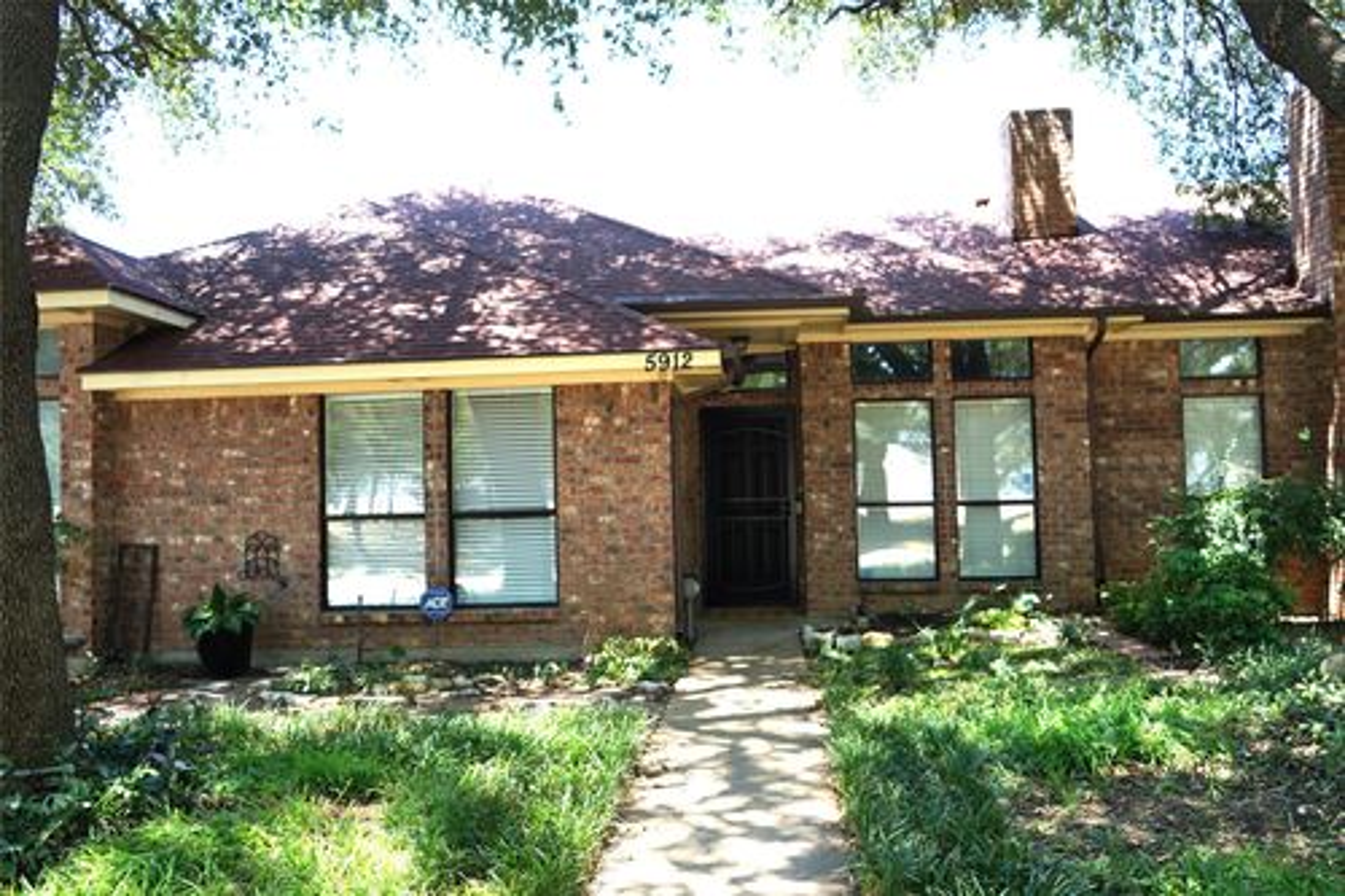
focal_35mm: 28
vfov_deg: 46.4
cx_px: 672
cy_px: 448
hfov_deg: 65.5
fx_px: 1046
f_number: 4.5
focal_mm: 28
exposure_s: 1/125
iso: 100
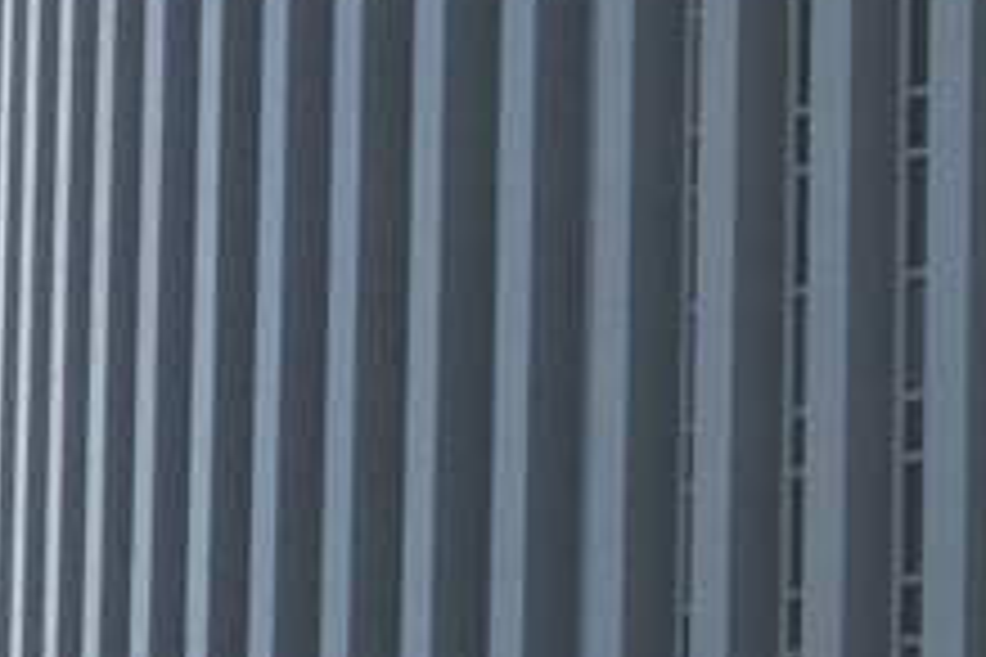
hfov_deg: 7.3
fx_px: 7367
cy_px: 1276
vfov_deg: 5.0
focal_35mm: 269
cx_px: 2220
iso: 100
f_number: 4
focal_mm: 46
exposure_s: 1/320
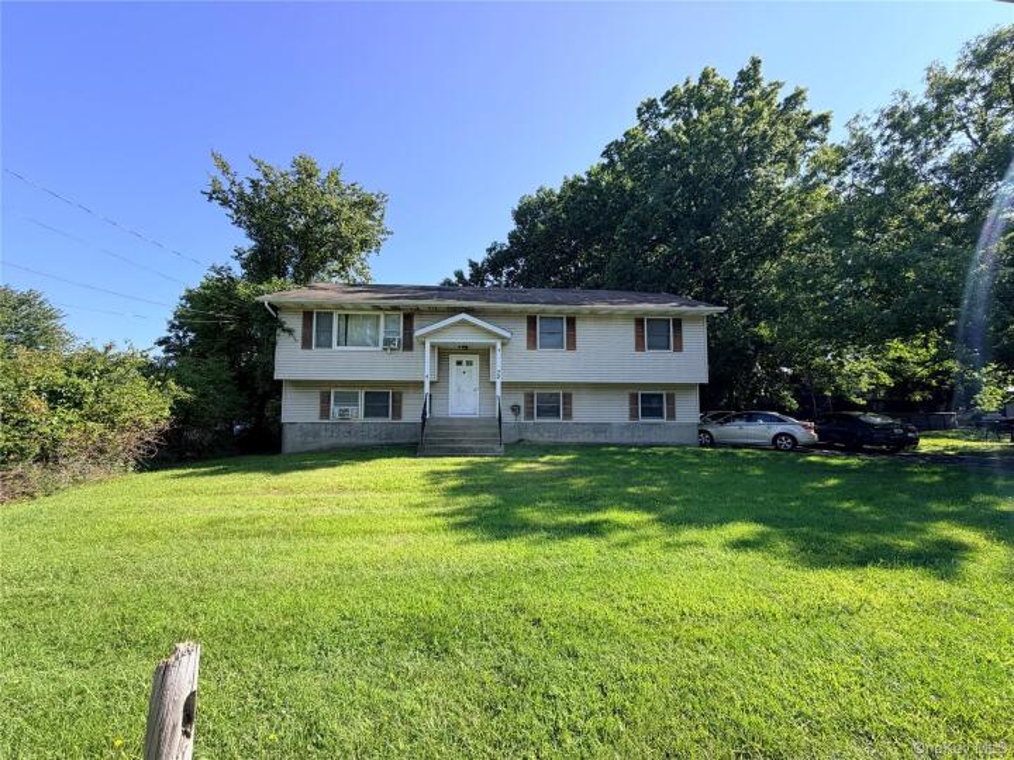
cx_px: 507
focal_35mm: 14
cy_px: 380
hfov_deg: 102.1
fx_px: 410
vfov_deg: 85.7
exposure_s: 1/658
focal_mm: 2.22
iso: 40
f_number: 2.2
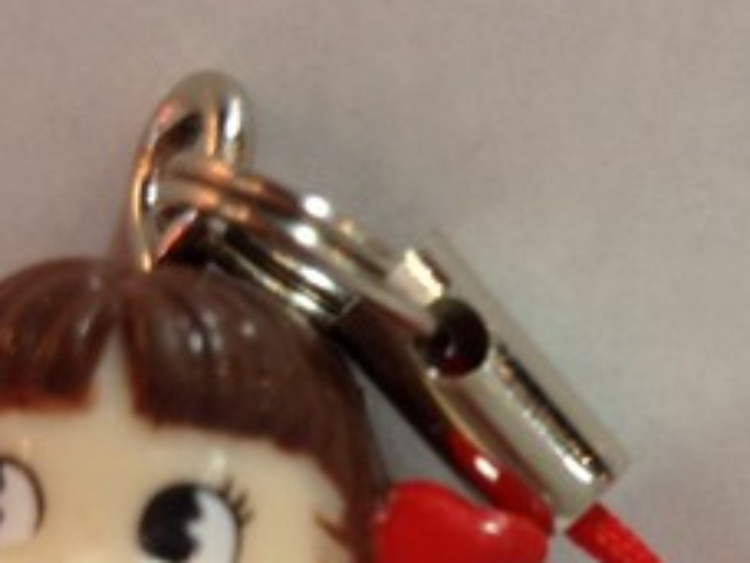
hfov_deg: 15.7
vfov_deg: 11.4
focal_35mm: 123
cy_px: 922
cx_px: 786
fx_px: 2665
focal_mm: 4.28
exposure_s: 1/25
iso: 64
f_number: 2.4
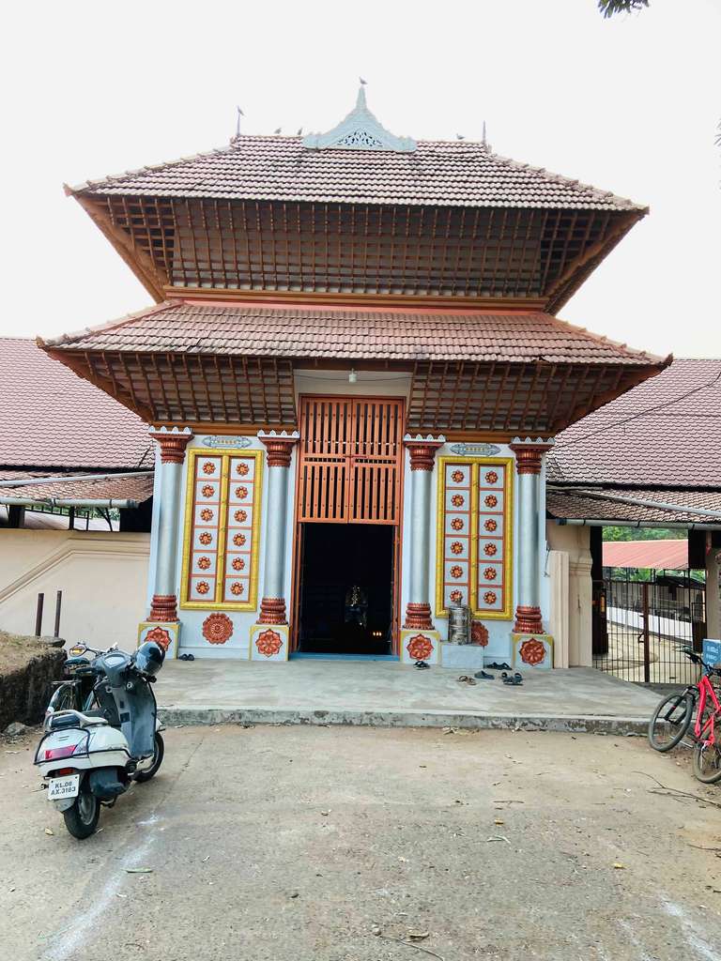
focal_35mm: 26
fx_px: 722
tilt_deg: +2.3
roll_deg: -4.3
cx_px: 360
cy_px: 480
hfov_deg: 53.1
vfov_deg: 67.3
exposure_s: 1/121
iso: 40
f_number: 1.8
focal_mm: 4.25
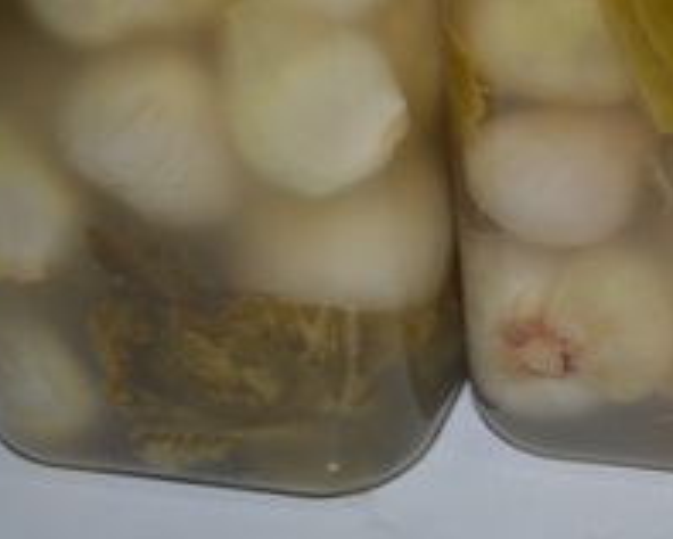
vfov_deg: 14.7
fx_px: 2057
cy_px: 15
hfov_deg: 18.0
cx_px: 714
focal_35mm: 103
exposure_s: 1/60
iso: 160
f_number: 4.5
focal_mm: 29
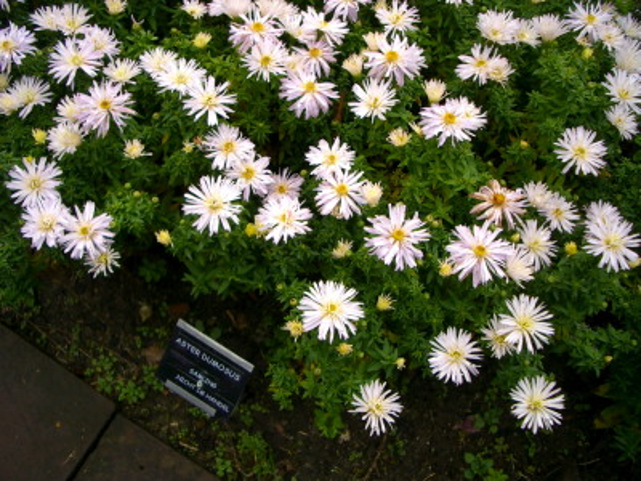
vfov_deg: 40.7
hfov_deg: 52.6
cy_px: 240
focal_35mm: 35
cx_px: 320
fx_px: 648
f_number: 2.6
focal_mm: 5.8
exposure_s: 1/250
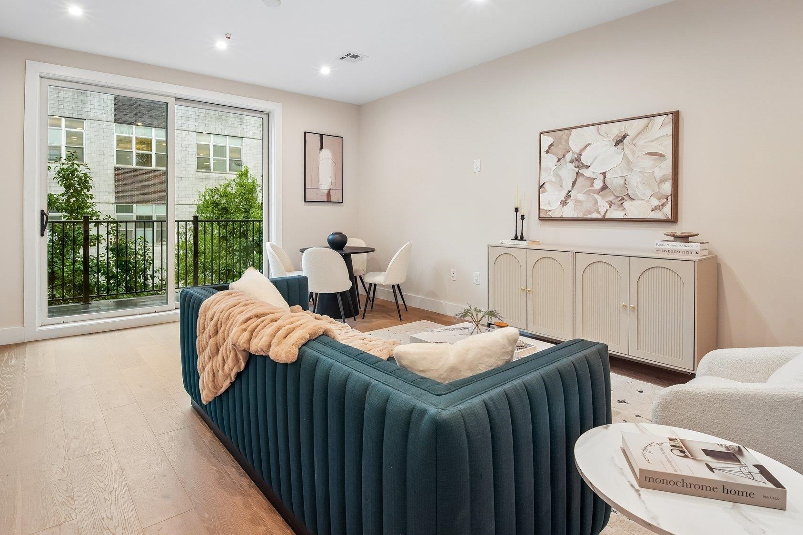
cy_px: 279
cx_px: 362
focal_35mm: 17
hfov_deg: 93.0
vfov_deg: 70.4
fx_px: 379
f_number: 7.1
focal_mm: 14
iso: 500
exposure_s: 1/15
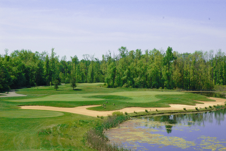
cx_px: 113
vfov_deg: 18.2
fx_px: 471
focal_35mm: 75
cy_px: 76
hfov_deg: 27.0
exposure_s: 1/320
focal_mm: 50
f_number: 10
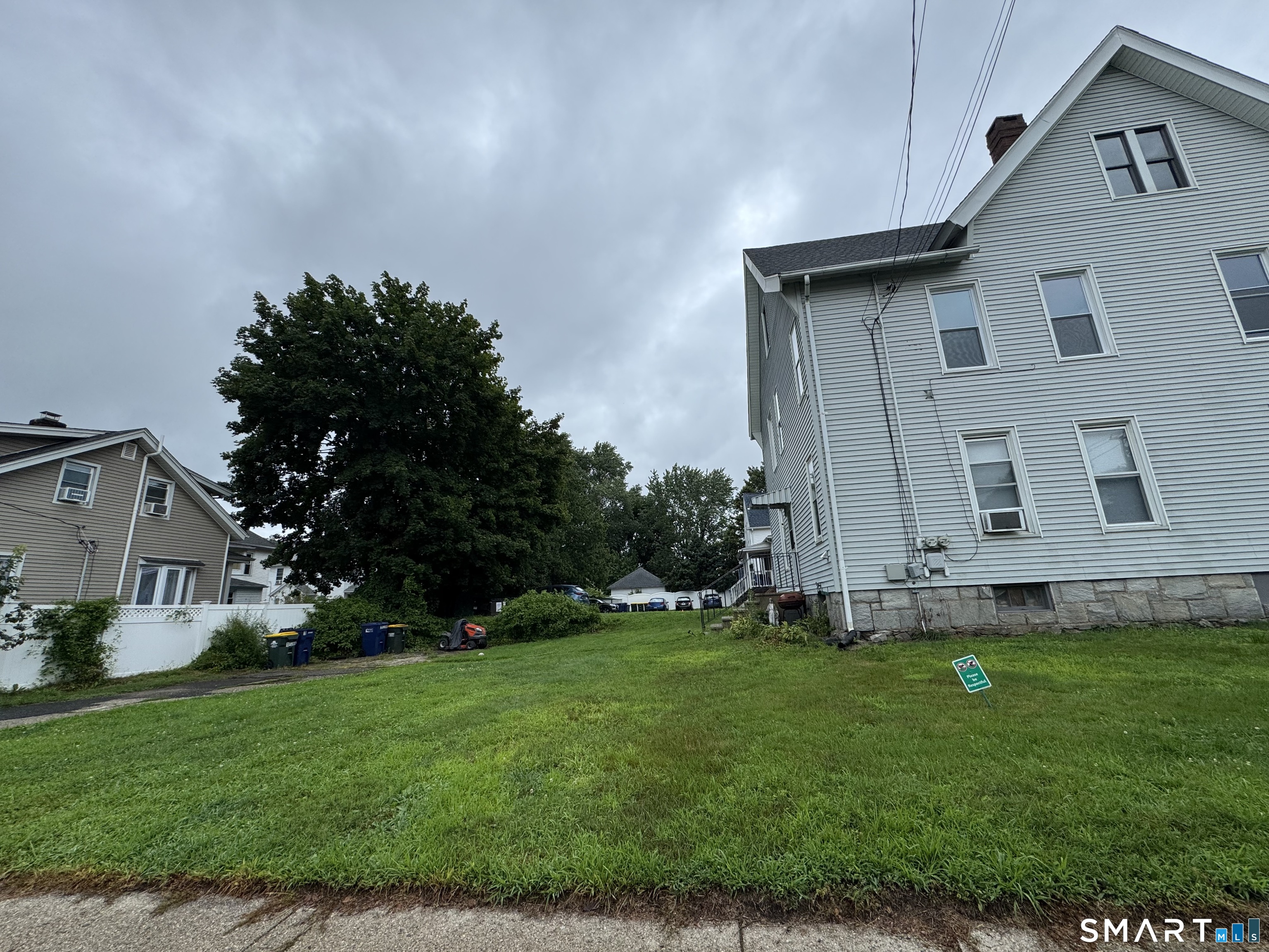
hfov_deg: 102.1
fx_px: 513
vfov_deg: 85.7
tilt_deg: +13.8
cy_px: 476
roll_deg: +2.1
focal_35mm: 14
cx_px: 634
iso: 50
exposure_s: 1/756
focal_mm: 2.22
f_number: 2.2
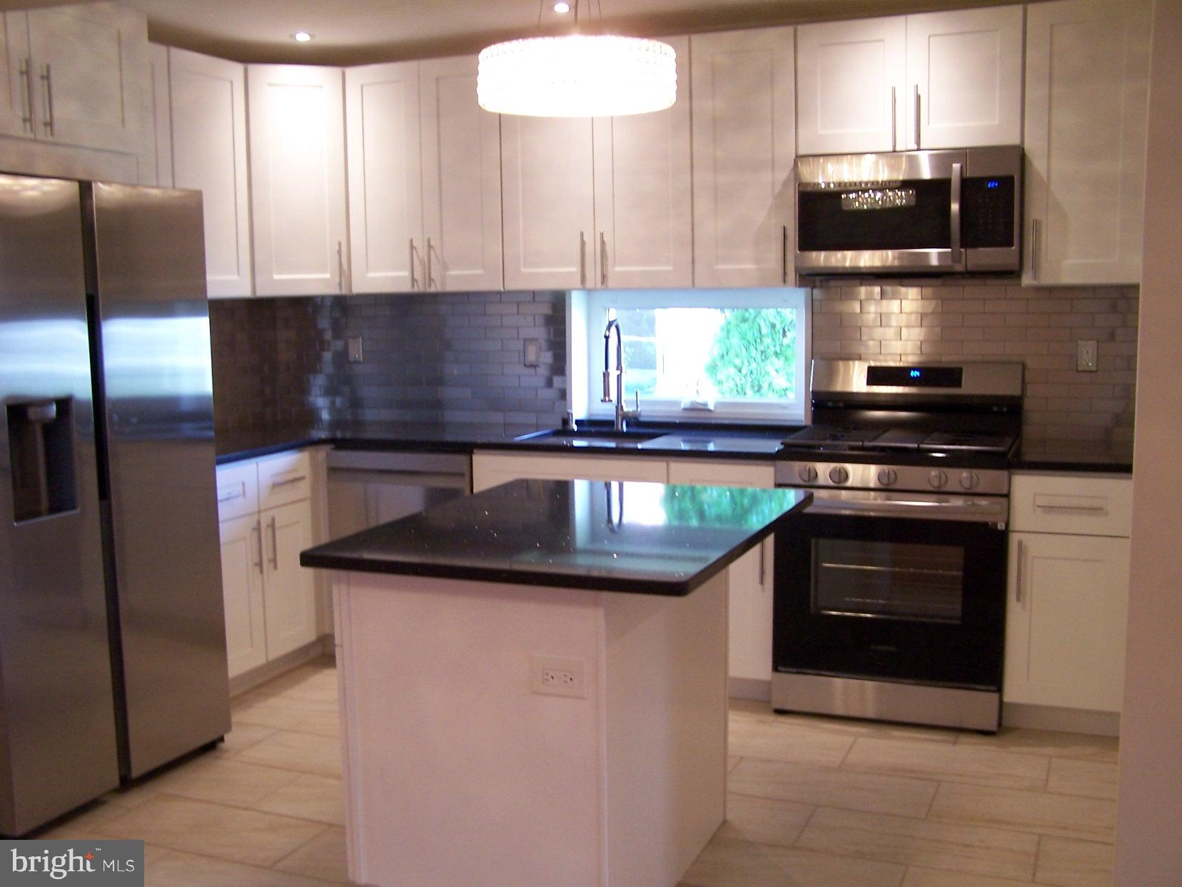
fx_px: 1298
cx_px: 591
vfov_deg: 37.7
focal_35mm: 38
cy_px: 444
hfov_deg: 49.0
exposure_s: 1/20
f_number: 2.8
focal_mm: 6.3
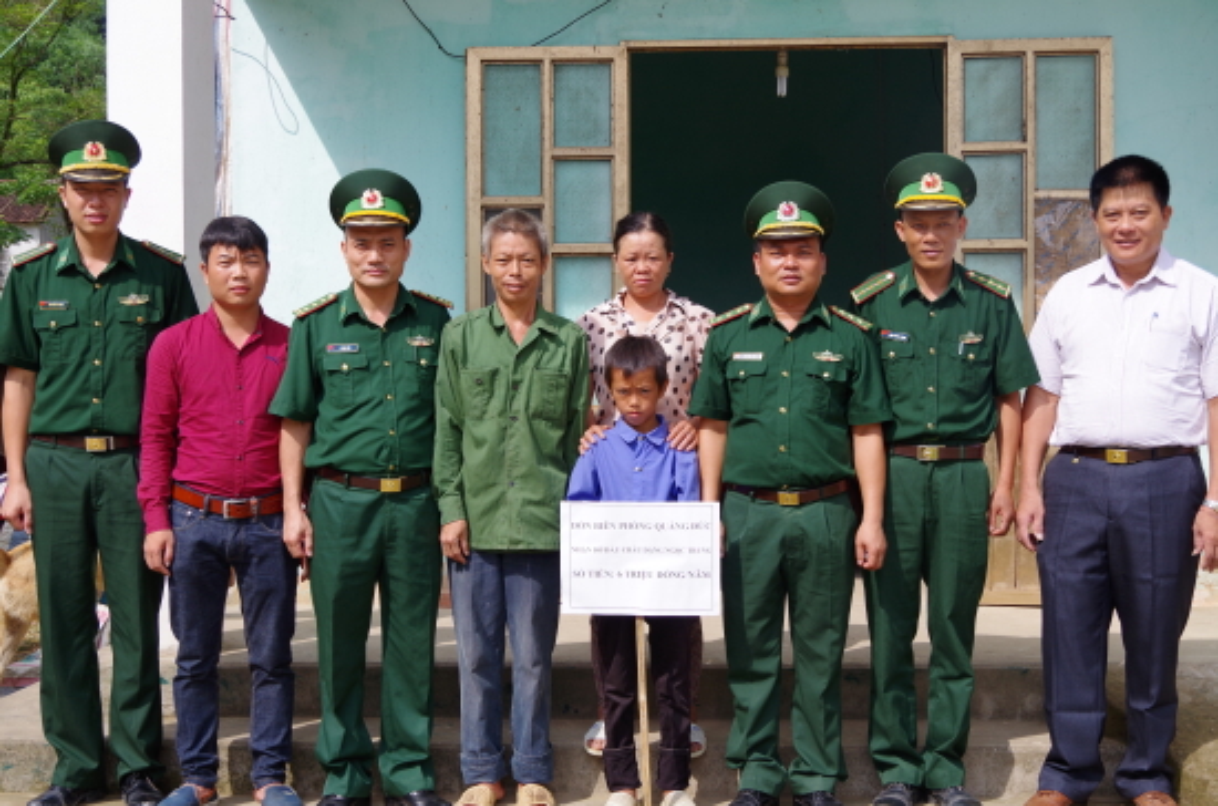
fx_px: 1553
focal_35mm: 46
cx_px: 609
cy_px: 403
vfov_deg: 29.1
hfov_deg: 42.8
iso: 200
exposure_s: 1/500
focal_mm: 31
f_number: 5.6
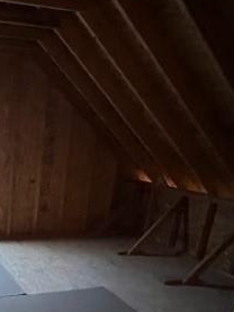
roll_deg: -1.5
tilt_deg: -14.0
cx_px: -30
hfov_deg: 38.0
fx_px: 270
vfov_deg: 58.0
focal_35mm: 30
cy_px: 219
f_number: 1.8
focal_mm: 1.57
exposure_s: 1/60
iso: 1000
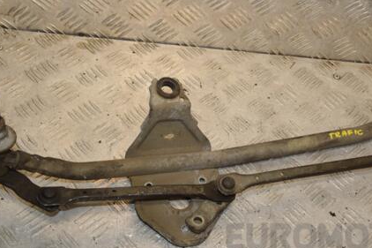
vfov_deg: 21.2
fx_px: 661
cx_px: 210
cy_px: 119
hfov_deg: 31.4
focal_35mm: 64
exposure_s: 1/200
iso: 800
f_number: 9
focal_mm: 30
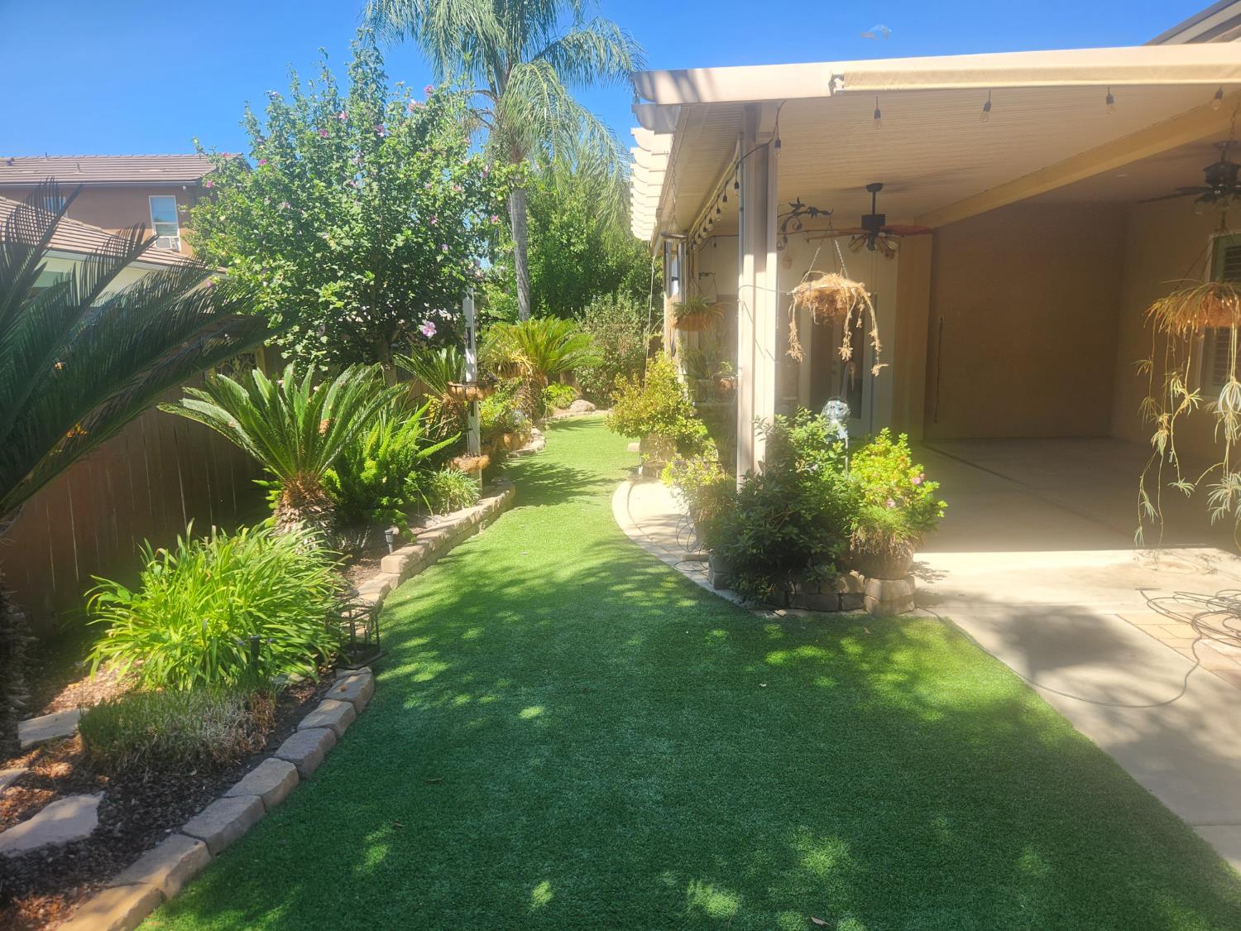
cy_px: 466
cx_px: 620
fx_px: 825
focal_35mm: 23
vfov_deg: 58.9
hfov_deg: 73.9
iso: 20
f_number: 1.8
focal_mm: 5.4
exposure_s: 1/519
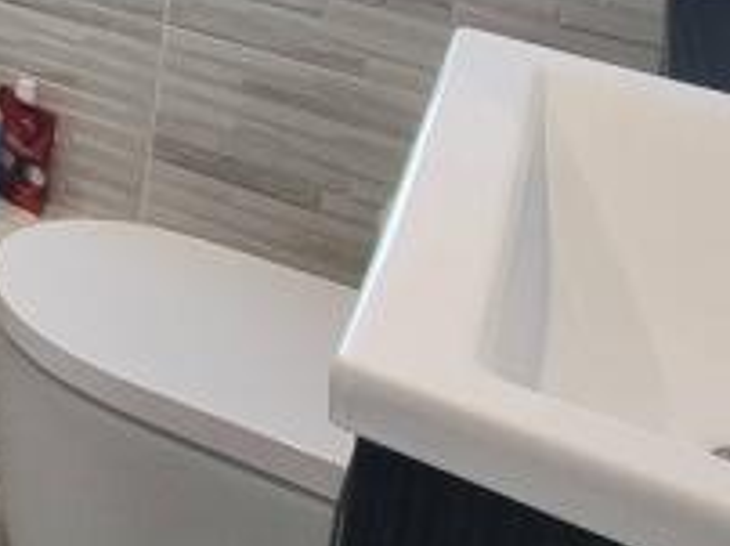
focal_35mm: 66
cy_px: -456
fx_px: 1390
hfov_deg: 18.9
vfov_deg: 17.6
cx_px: -712
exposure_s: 1/50
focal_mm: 2.2
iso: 50
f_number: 2.2
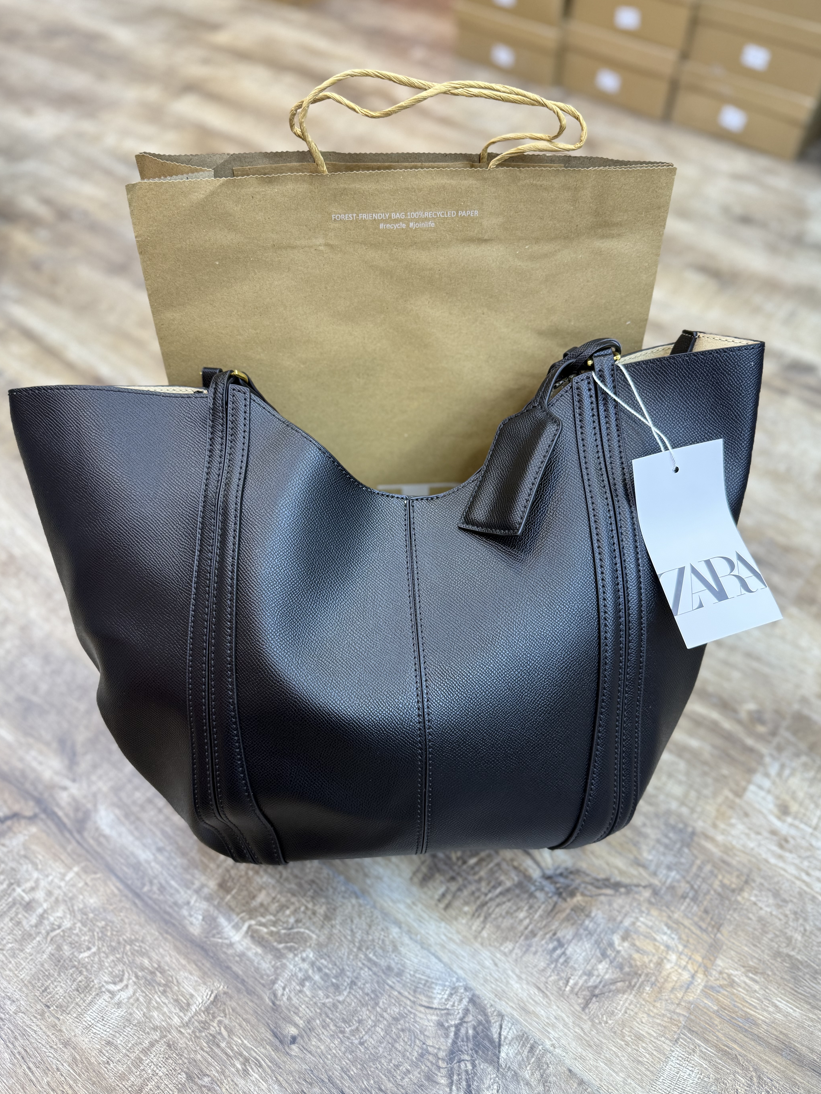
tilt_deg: -48.1
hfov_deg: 54.9
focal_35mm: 25
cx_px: 410
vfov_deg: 69.4
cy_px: 563
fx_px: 791
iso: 250
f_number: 1.78
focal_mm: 6.76
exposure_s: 1/100
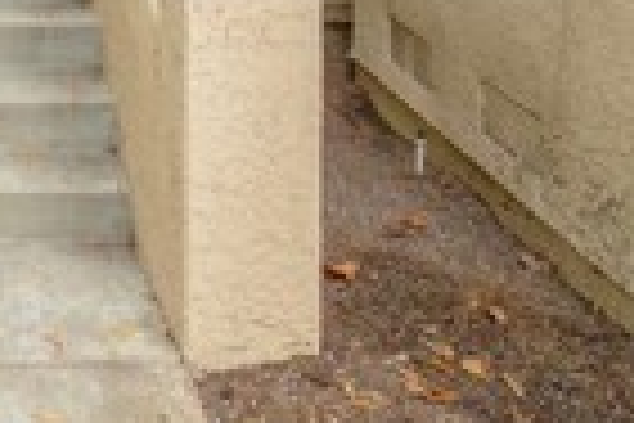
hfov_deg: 27.0
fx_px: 1197
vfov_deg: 16.4
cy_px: -360
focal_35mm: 68
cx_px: -76
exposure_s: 1/125
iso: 320
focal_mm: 10
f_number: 8
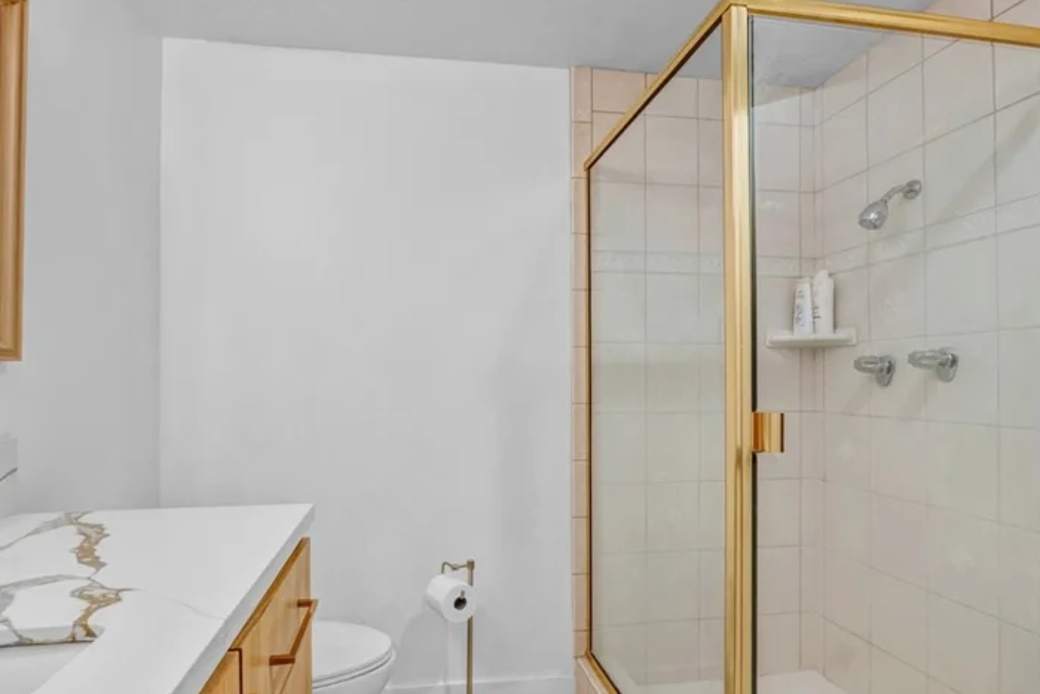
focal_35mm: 18
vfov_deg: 67.2
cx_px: 489
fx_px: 520
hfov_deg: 89.9
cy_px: 389
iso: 640
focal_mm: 10
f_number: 8
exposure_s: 1/40
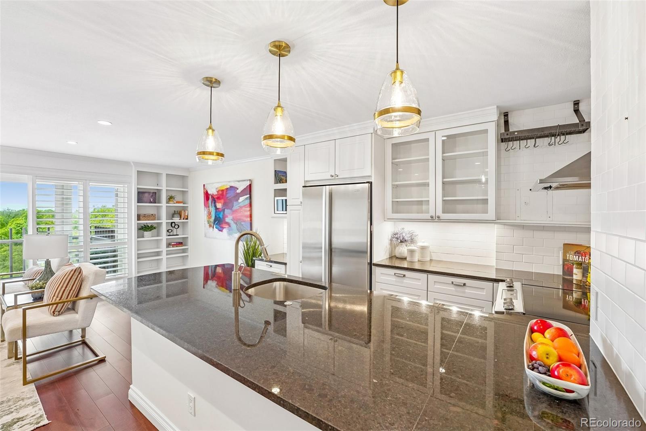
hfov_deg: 101.9
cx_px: 323
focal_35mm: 15
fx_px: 262
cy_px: 216
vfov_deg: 78.8
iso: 400
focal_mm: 14.6
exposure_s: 1/13
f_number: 8
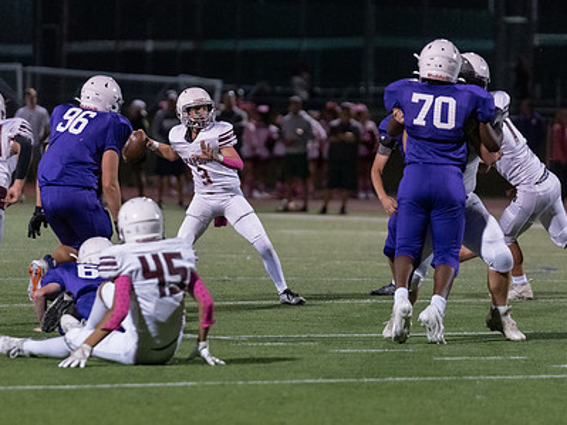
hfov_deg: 5.7
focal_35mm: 349
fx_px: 5715
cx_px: 260
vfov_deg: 4.3
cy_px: 220
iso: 6400
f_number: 2.8
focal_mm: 200
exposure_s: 1/1250
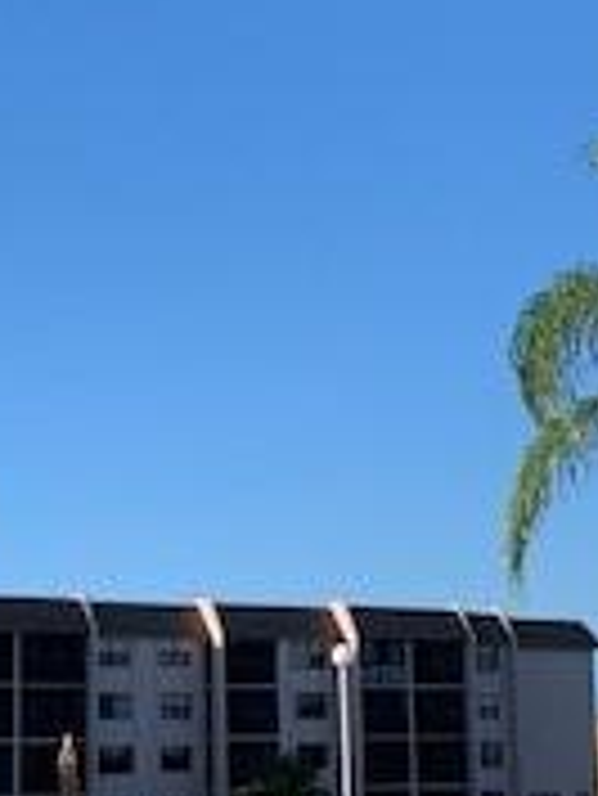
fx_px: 2163
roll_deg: +1.5
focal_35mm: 94
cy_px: 396
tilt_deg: +9.4
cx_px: 301
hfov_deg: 15.7
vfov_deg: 20.9
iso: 25
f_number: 1.8
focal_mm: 4.25
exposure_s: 1/1689
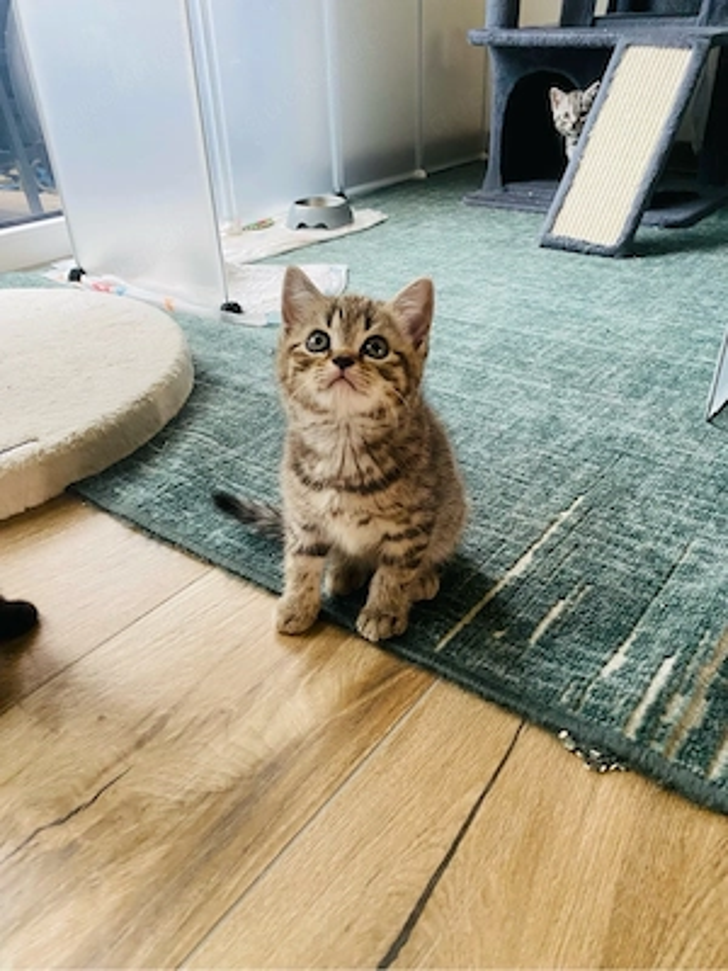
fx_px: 729
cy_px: 486
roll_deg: +4.4
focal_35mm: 26
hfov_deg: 53.1
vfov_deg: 67.3
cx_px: 364
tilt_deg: -34.6
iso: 125
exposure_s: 1/60
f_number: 1.8
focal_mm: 4.25
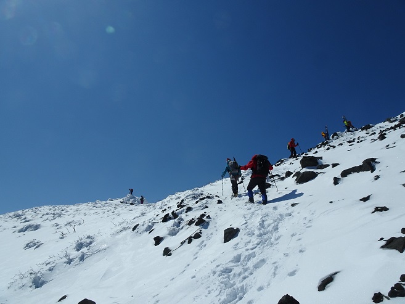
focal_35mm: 24
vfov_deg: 56.8
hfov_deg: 71.6
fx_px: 281
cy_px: 152
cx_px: 202
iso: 80
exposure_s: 1/2000
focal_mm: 4.1
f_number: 5
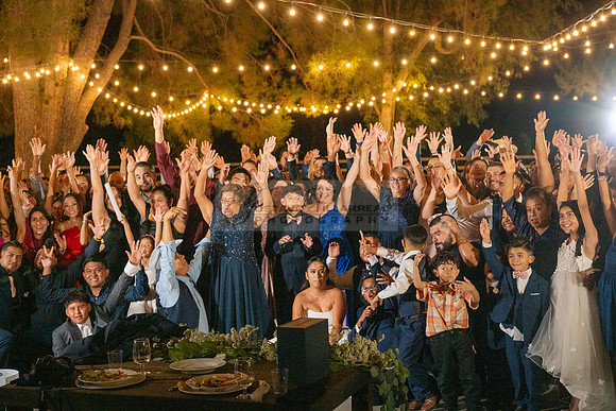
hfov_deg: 38.2
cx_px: 308
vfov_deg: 26.0
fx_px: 890
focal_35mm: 52
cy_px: 206
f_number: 4
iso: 3200
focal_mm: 52
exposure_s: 1/250
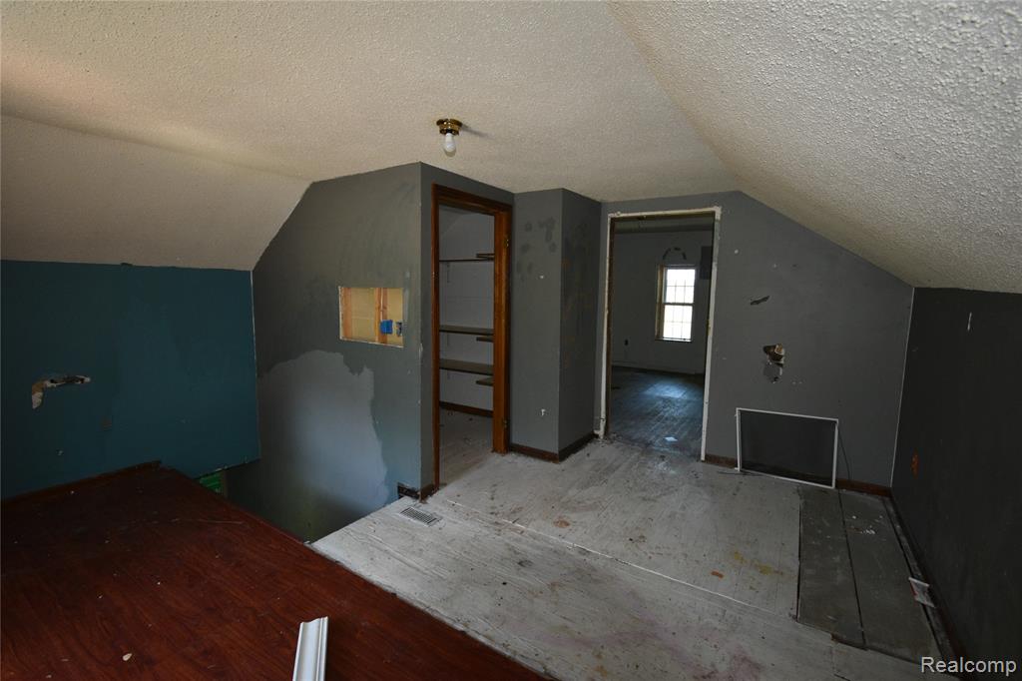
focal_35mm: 15
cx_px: 511
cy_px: 340
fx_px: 426
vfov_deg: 77.3
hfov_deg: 100.4
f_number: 4.5
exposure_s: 1/125
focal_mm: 10
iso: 900
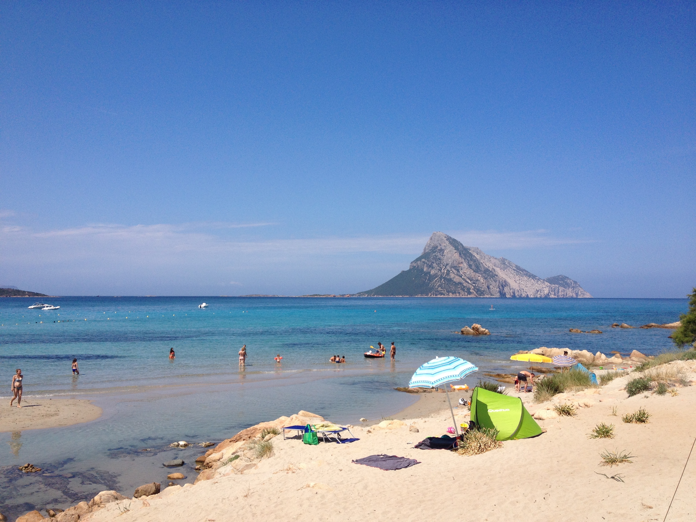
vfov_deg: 40.7
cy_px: 261
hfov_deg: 52.6
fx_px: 704
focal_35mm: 35
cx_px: 348
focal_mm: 4.28
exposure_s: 1/2632
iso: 50
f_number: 2.4
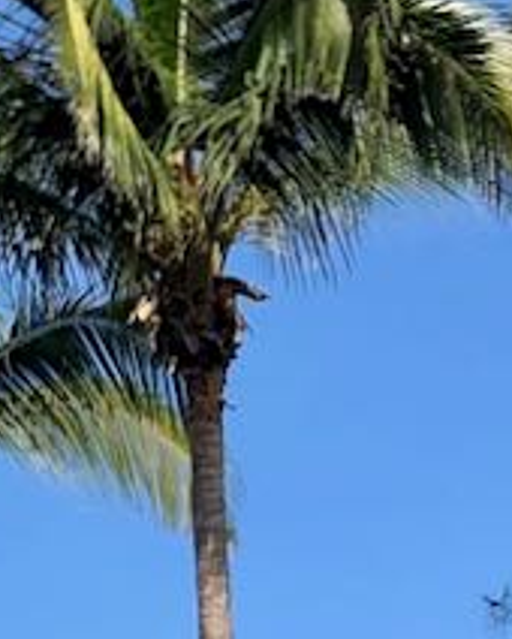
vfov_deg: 11.7
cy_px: 473
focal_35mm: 165
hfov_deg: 8.4
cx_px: -813
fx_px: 3121
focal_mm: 3.99
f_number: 1.8
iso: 20
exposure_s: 1/1845
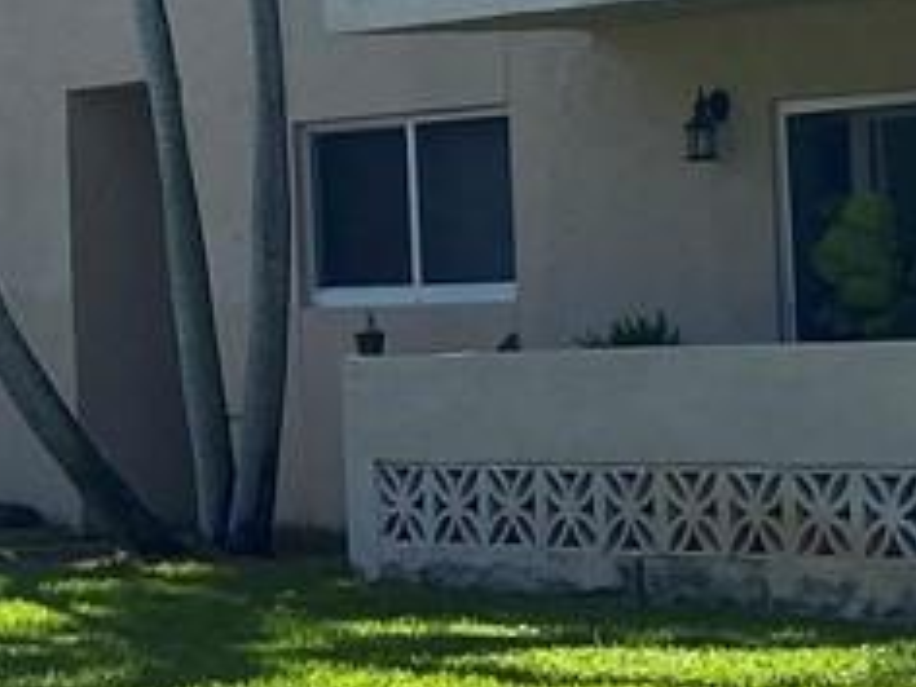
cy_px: 334
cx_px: 182
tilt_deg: -2.0
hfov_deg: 11.2
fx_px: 4657
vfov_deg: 8.4
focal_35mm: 176
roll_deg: +3.5
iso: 32
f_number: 1.8
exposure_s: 1/2817
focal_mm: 4.25
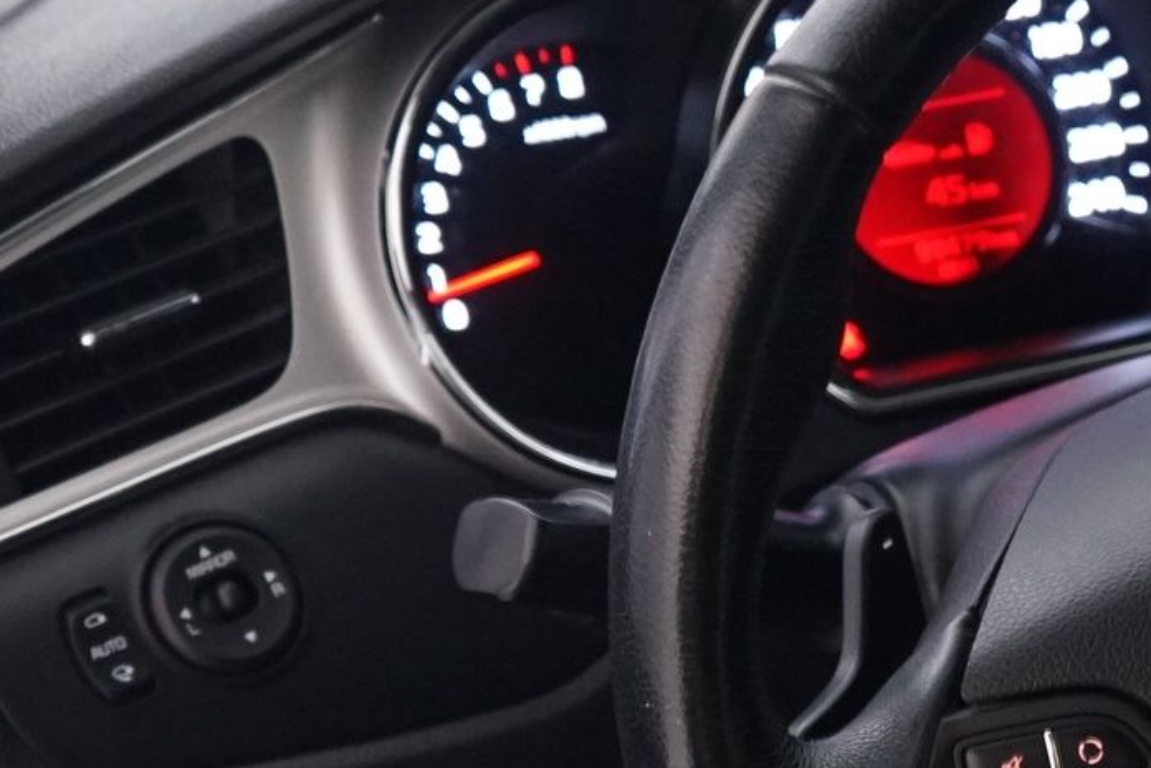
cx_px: 1472
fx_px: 3677
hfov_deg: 16.8
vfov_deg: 11.8
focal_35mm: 115
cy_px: 666
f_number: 4.5
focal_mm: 32
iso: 3200
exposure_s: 1/8
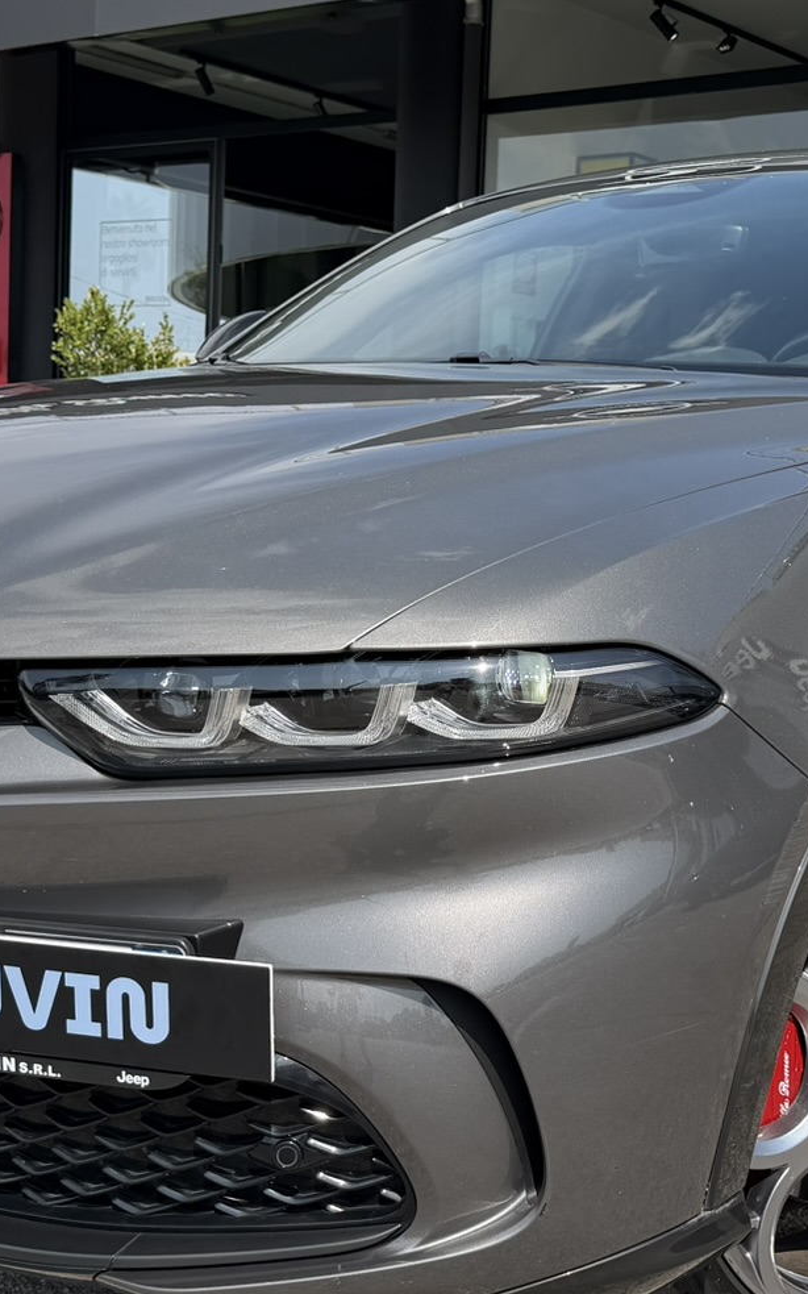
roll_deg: -3.9
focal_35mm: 53
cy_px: 620
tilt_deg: -4.1
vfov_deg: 38.2
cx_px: 541
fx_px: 1868
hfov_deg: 24.3
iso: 80
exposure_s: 1/3584
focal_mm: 6.76
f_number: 1.78
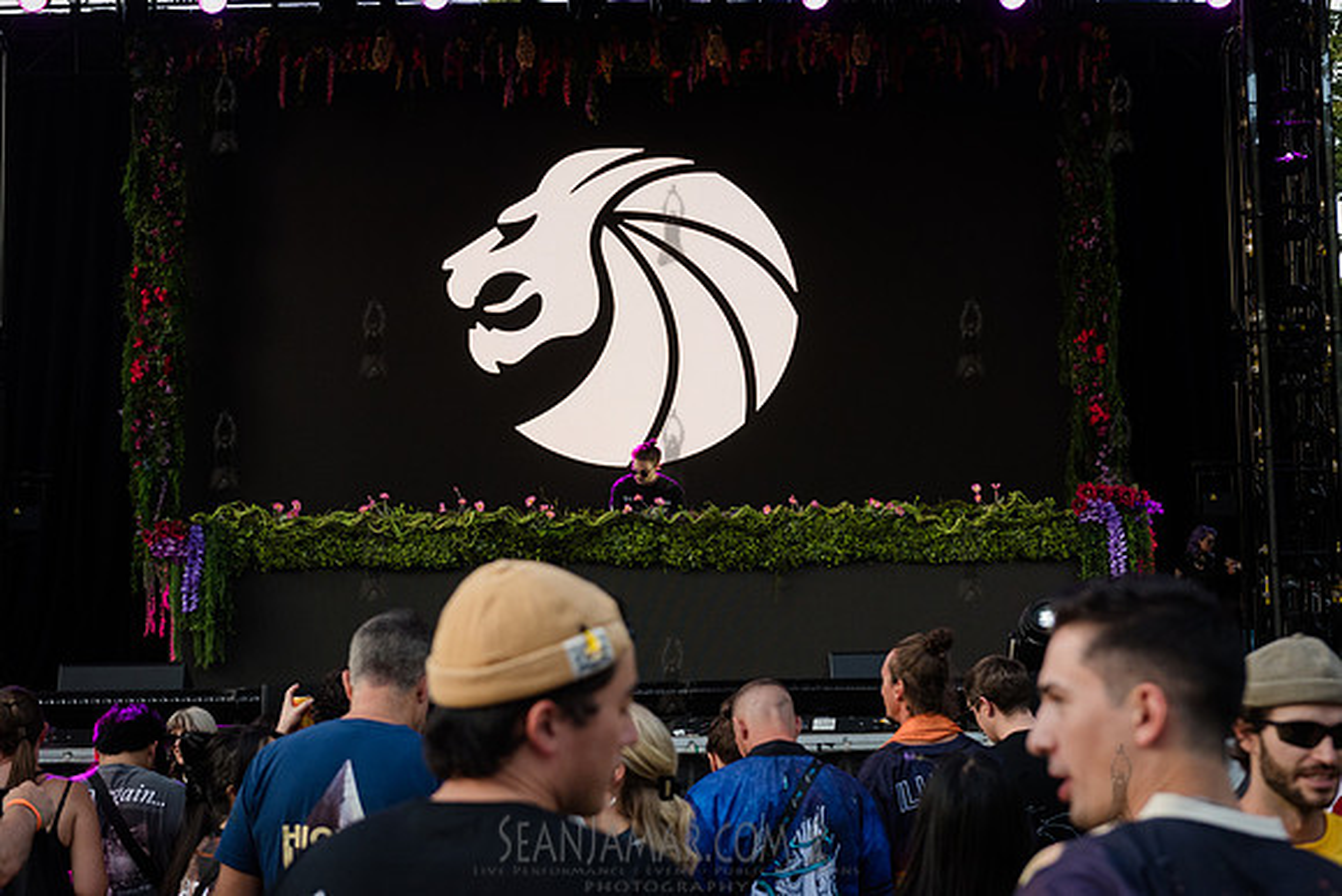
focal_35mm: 60
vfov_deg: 22.5
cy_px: 448
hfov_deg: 33.2
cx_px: 671
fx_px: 2249
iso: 2000
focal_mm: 60
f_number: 4.5
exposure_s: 1/400
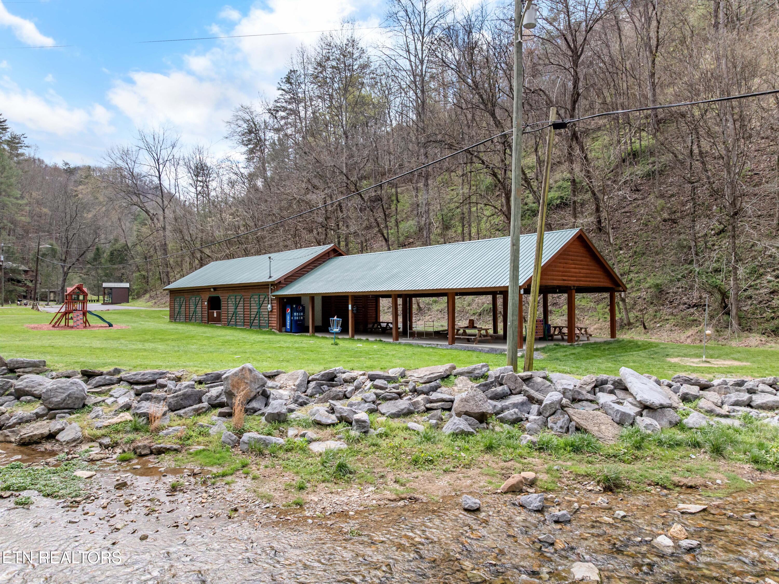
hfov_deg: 71.6
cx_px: 390
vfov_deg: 56.8
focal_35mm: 24
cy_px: 292
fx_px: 540
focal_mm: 12.29
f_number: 2.8
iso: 410
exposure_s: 1/120
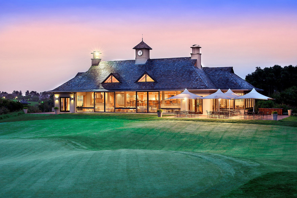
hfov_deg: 39.6
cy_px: 99
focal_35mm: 50
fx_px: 413
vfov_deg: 27.0
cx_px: 148
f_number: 8
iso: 280
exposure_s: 1.5
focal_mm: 50
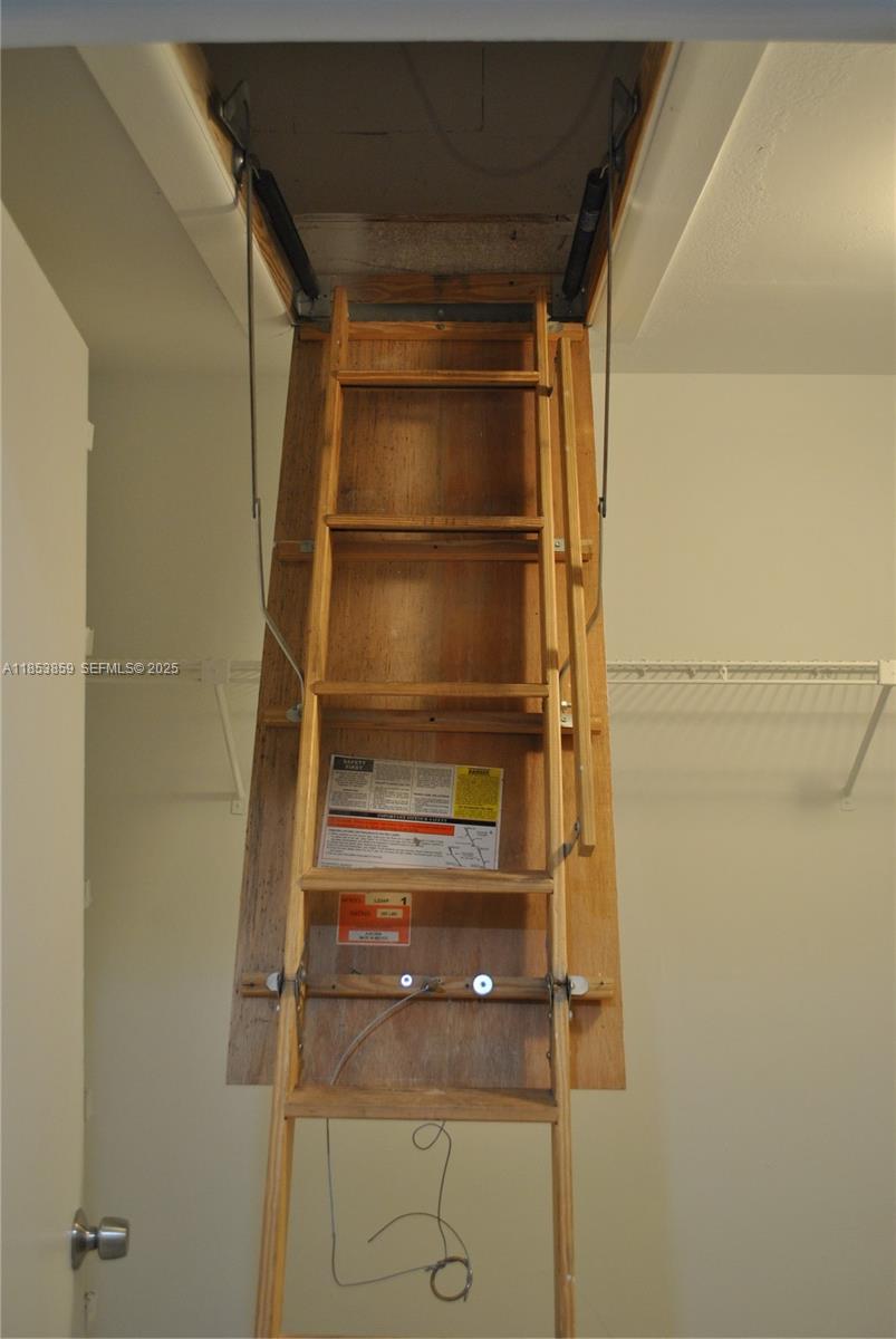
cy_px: 670
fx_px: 1340
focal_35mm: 36
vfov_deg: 53.1
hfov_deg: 37.0
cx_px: 448
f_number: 4
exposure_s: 1/30
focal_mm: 24
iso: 320
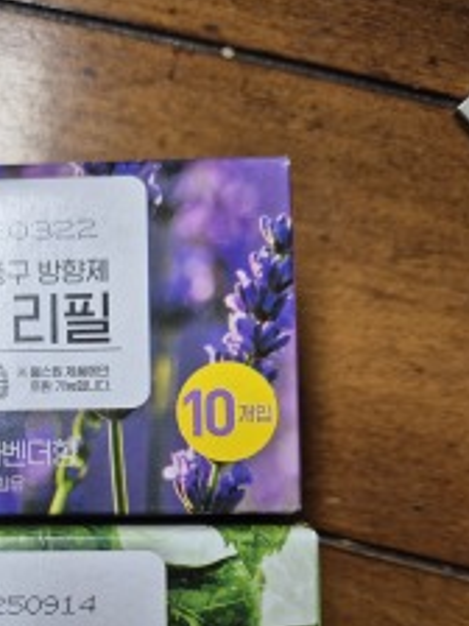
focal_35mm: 37
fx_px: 668
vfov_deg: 47.9
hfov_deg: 37.5
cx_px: 103
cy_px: 481
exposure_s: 1/120
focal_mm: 5.4
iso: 160
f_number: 1.8
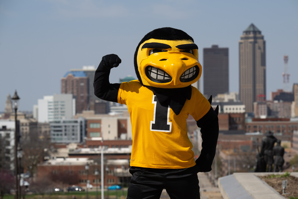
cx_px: 149
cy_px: 100
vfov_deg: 11.0
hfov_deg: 16.4
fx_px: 1035
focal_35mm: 125
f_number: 7.1
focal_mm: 125
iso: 250
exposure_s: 1/1600
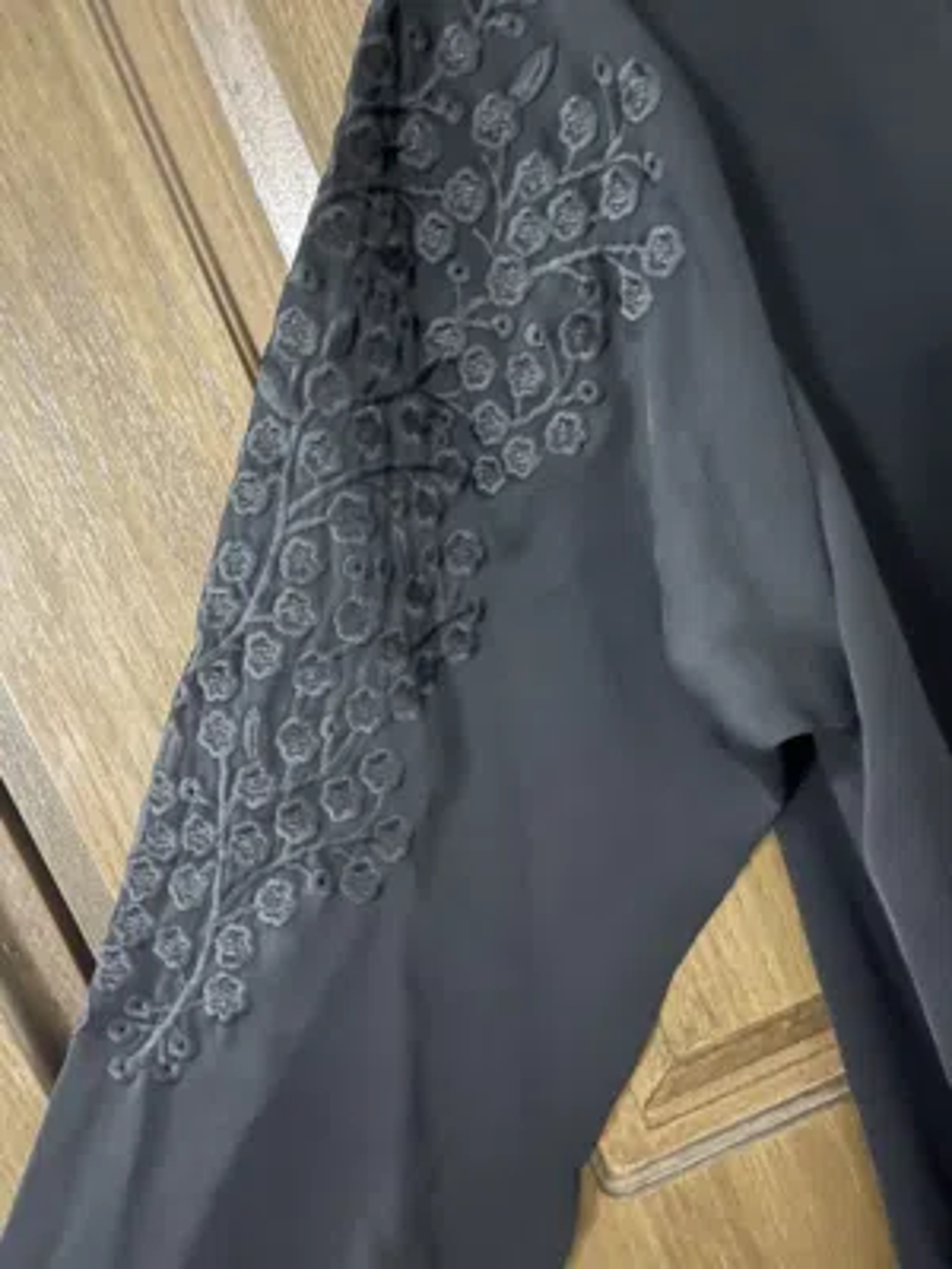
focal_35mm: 25
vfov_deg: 69.4
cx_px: 476
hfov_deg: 54.9
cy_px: 634
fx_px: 917
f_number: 1.6
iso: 1250
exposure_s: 1/15
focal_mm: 5.1
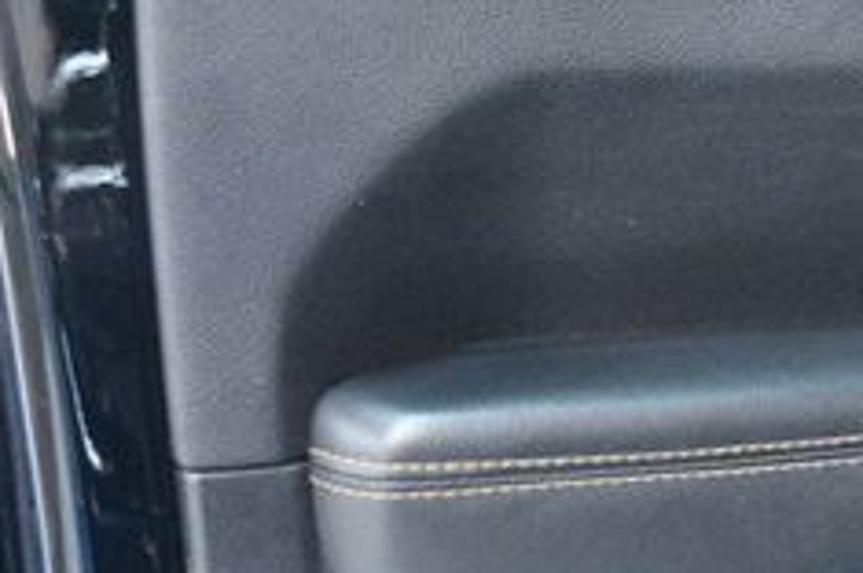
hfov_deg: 19.6
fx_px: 2346
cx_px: 1039
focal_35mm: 98
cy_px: 459
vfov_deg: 13.8
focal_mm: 24
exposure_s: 1/60
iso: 6400
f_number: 3.8
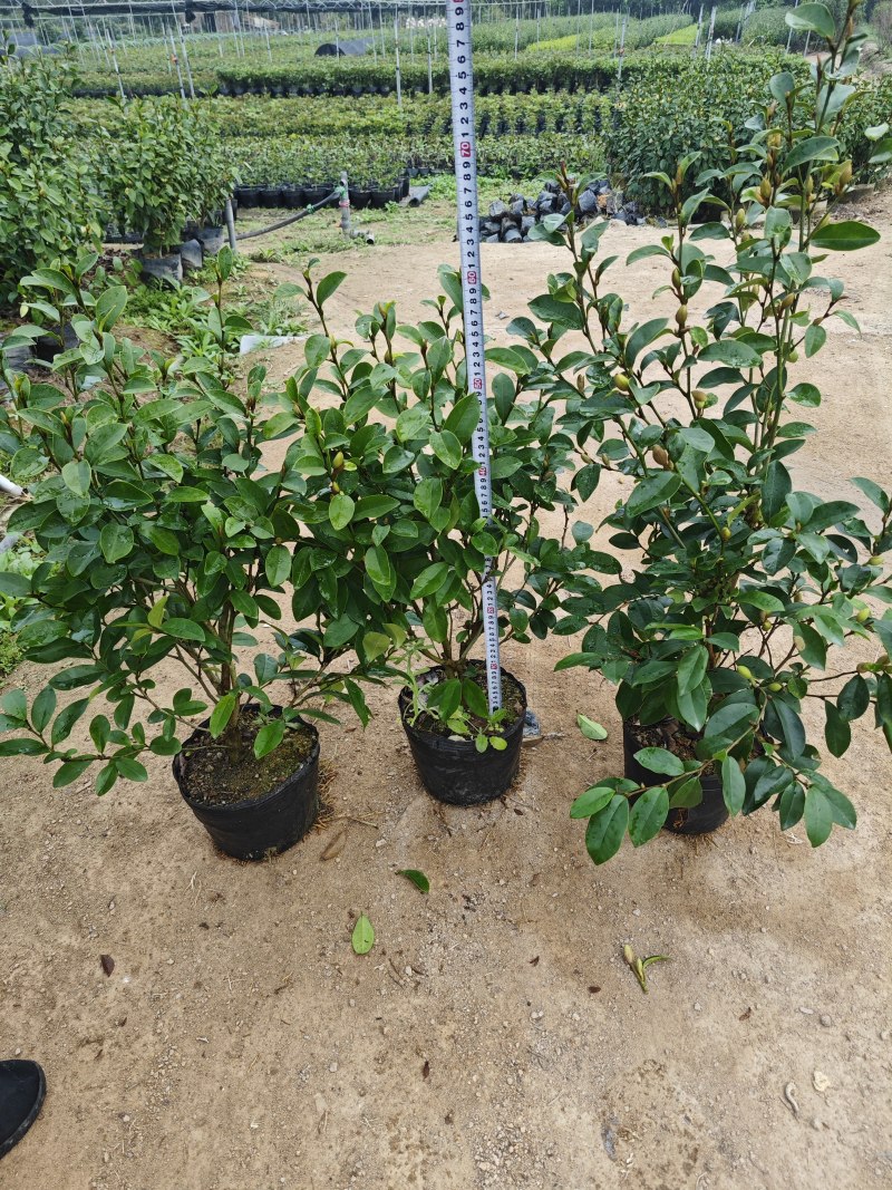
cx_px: 446
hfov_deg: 58.9
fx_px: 790
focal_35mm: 23
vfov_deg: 73.9
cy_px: 595
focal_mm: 5.43
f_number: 1.8
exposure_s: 1/264
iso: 50
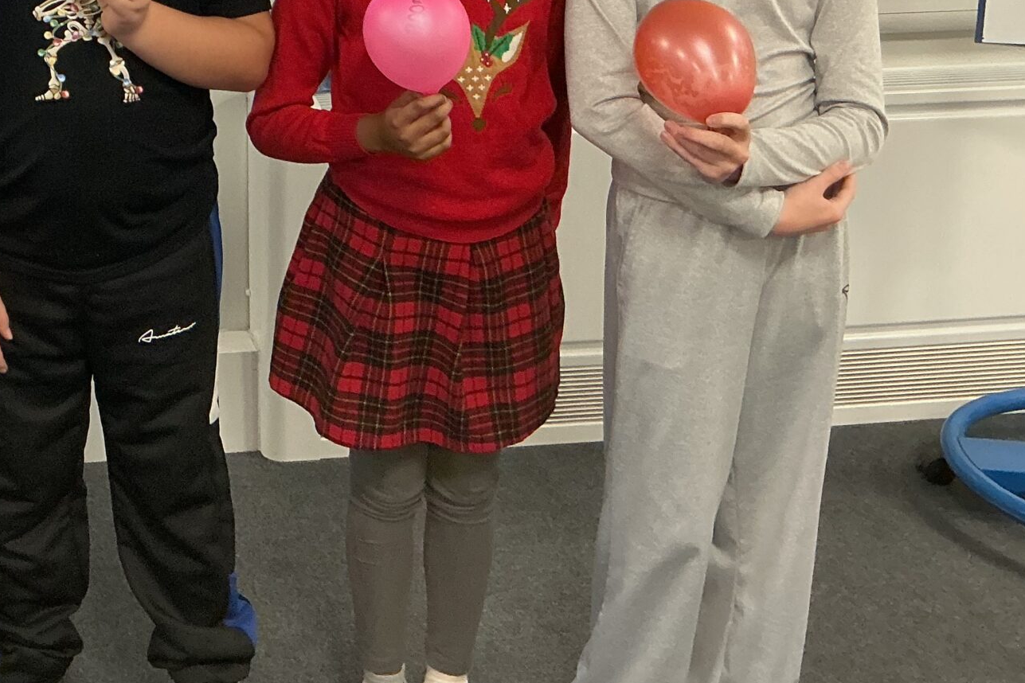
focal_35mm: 60
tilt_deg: -11.4
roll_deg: +0.8
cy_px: -31
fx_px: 1708
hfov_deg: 31.5
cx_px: 66
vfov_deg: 21.7
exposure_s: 1/60
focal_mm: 3
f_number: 1.8
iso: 100
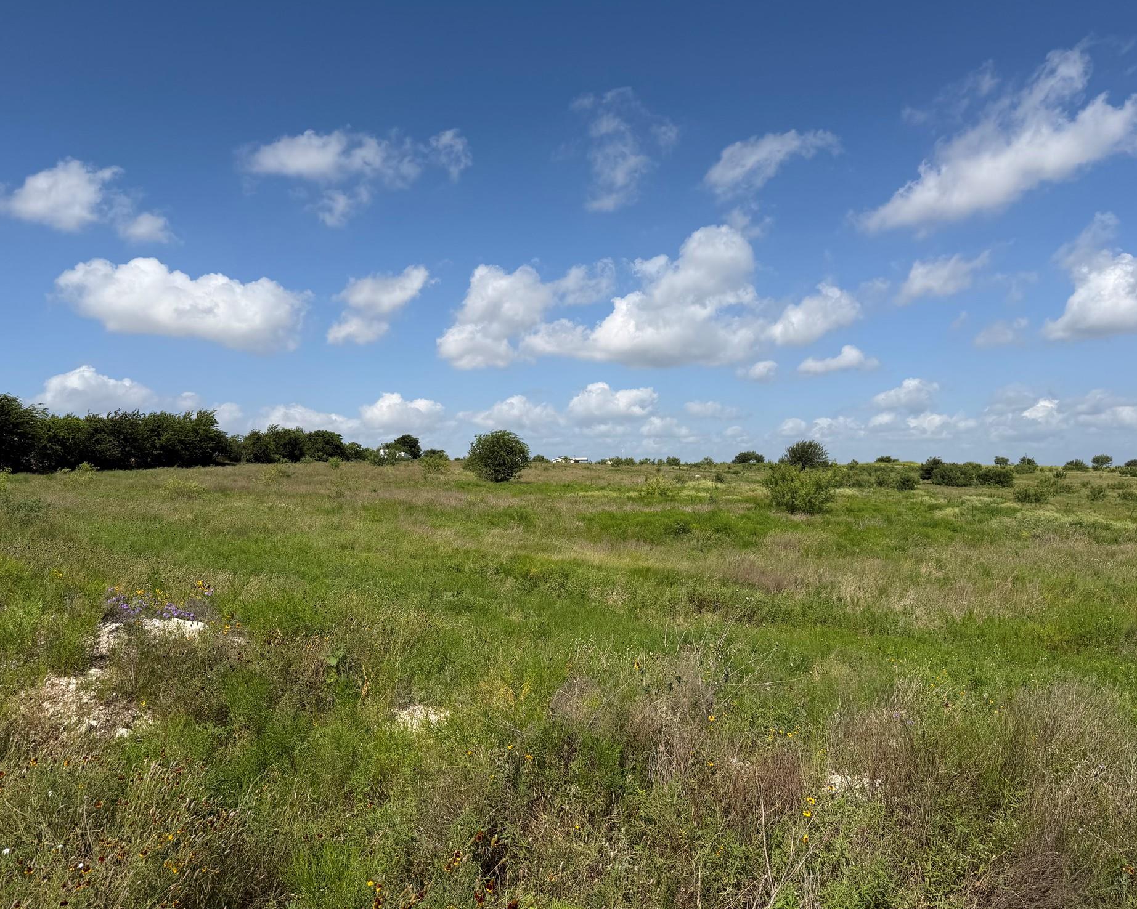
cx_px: 562
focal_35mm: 26
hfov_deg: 66.0
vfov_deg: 54.9
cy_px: 440
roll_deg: +1.4
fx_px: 875
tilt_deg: +0.6
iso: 80
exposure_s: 1/7353
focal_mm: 6.76
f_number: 1.78
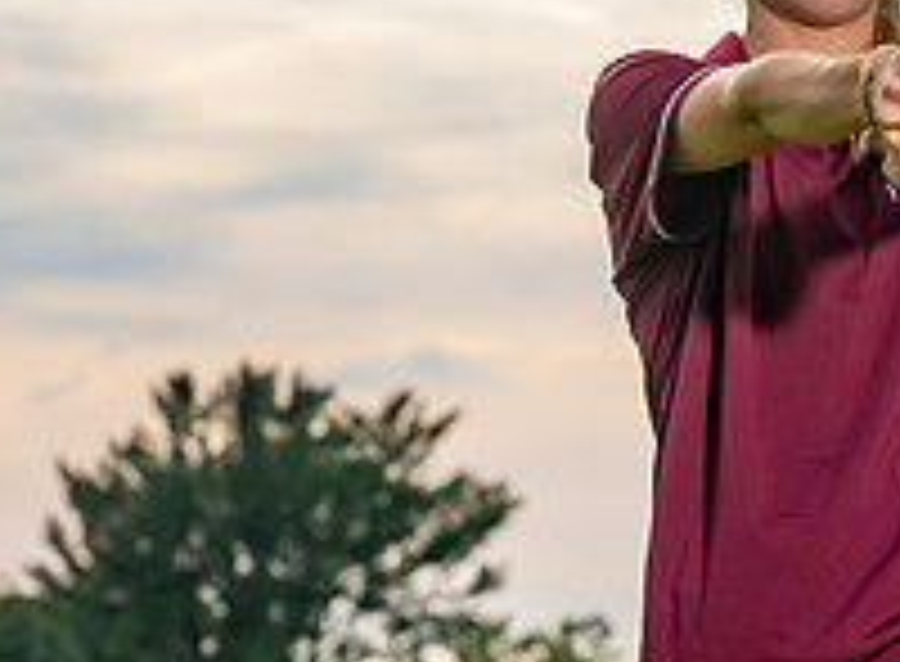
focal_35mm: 386
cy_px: 642
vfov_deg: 3.8
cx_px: 556
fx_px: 9964
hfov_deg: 5.2
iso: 80
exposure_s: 1/320
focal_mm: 70
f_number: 5.6
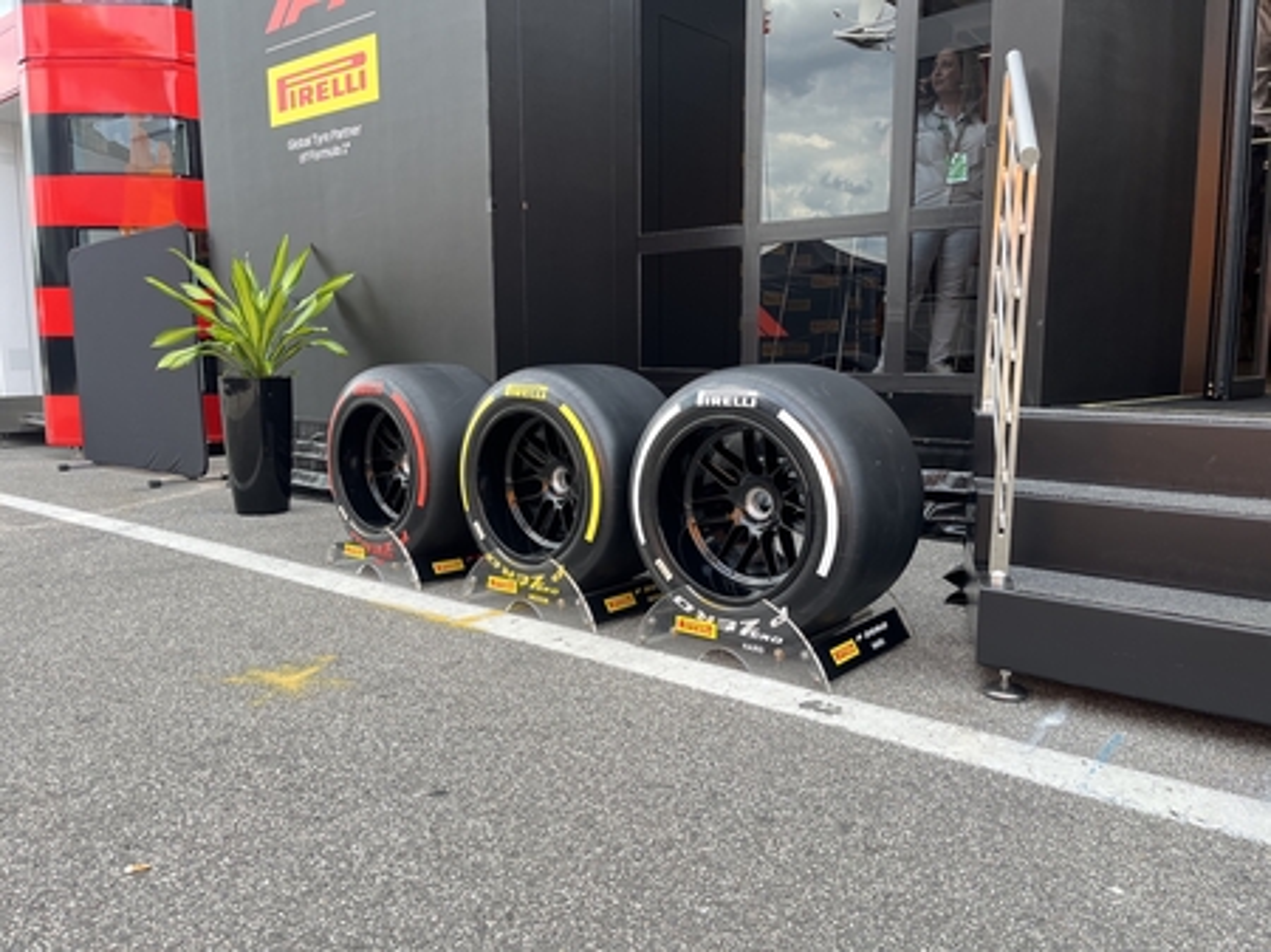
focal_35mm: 26
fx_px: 954
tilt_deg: -8.0
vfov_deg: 53.0
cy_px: 476
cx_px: 636
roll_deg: +0.1
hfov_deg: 67.3
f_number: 1.6
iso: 50
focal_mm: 5.1
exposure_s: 1/454
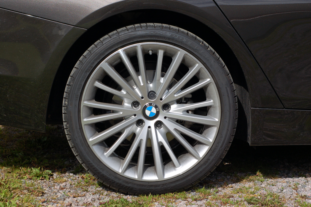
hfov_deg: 27.0
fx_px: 647
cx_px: 156
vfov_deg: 18.1
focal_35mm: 75
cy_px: 104
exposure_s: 1/800
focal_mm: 50
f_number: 6.3
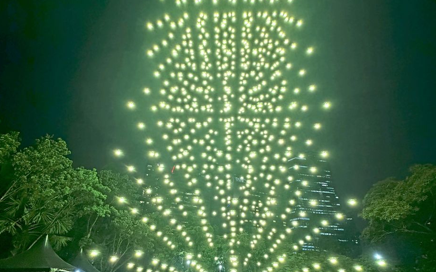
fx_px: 238
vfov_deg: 59.2
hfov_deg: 85.1
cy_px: 161
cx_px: 219
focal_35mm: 20
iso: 800
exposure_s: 1/50
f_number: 2.2
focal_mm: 2.22
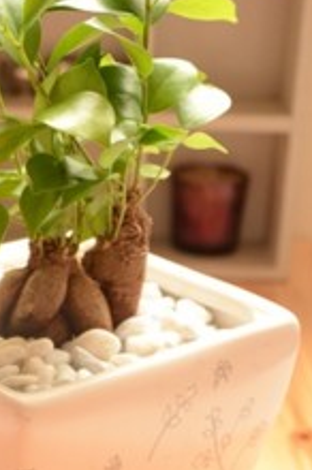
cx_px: 62
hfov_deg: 14.7
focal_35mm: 92
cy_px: 246
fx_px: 1200
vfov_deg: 22.2
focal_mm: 30
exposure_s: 1/30
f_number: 4.2
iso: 1600
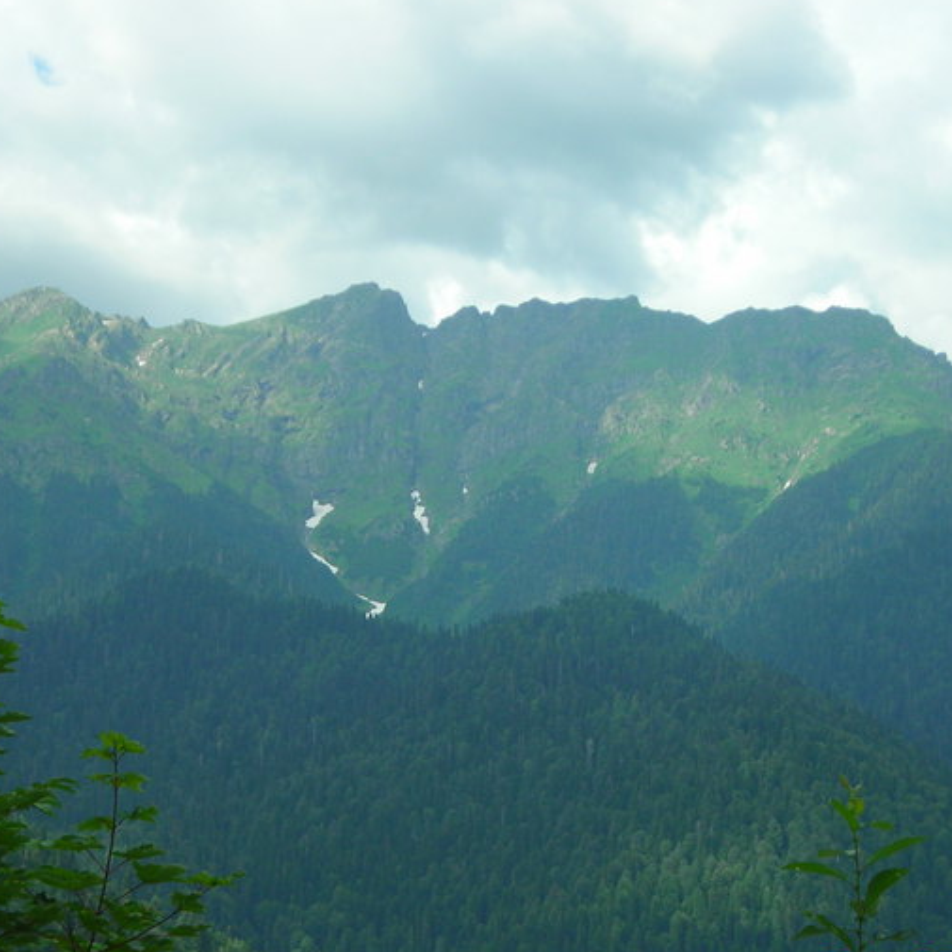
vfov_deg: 22.5
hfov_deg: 22.5
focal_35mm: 77
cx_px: 456
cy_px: 526
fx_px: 2396
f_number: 7.3
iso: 50
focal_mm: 9.1
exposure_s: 1/120
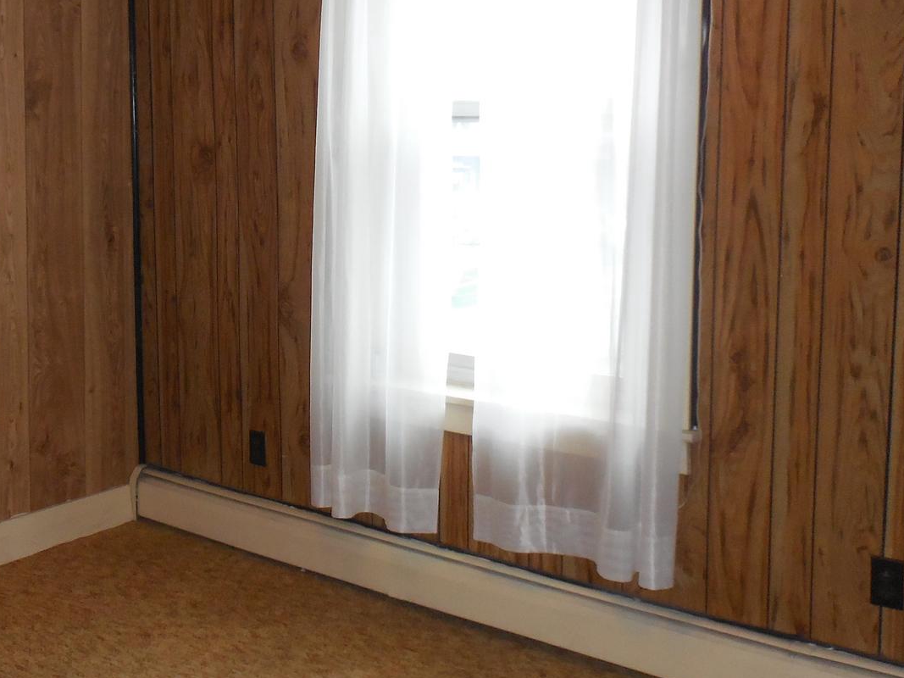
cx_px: 289
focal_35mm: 48
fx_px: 1253
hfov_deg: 39.1
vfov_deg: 30.2
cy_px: 268
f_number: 3.7
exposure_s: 1/25
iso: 360
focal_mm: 4.5
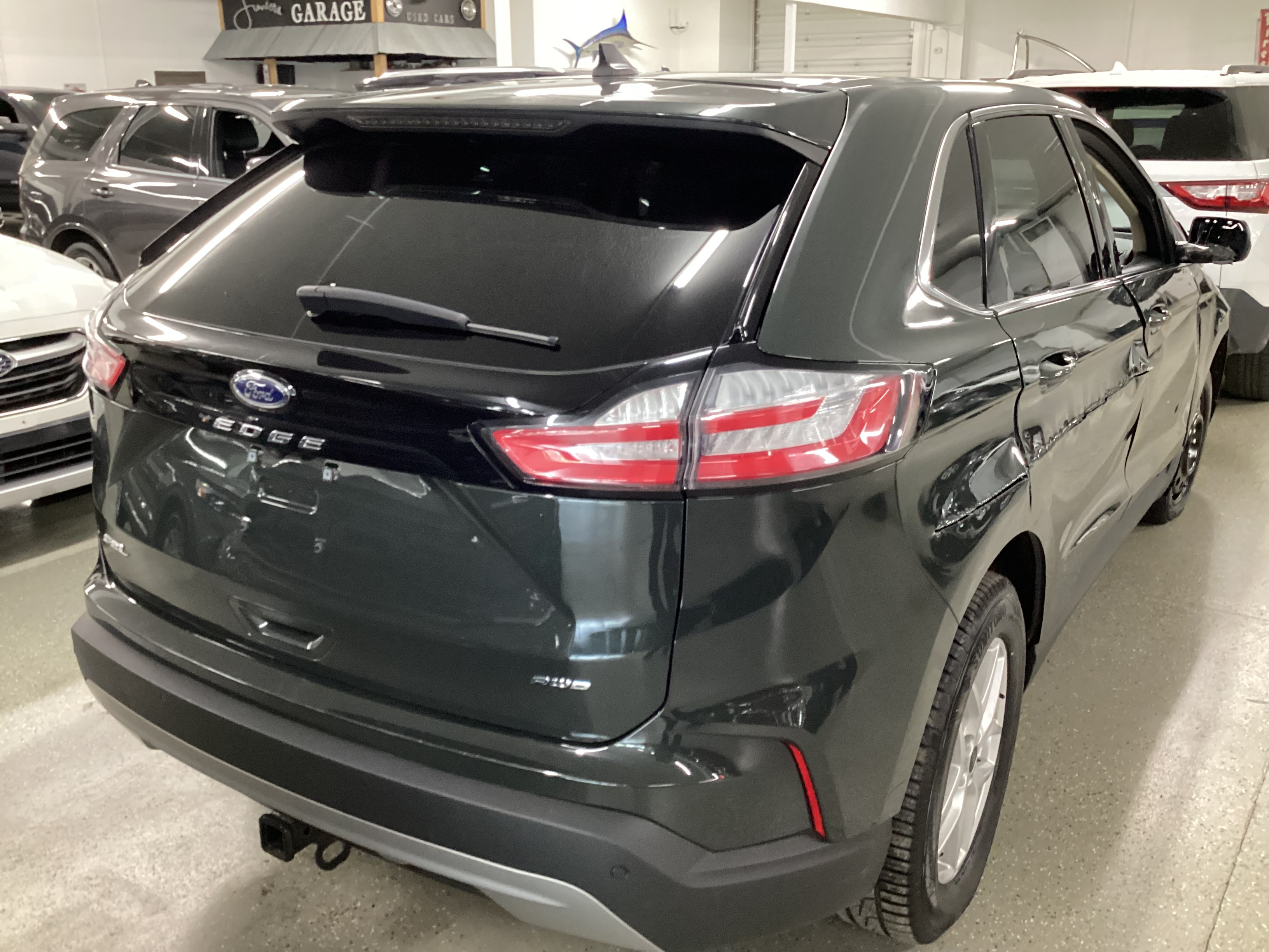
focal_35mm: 31
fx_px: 1136
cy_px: 476
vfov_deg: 45.4
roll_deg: +0.6
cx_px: 634
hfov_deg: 58.4
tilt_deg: -18.2
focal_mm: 3.3
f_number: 2.4
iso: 400
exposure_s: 1/30
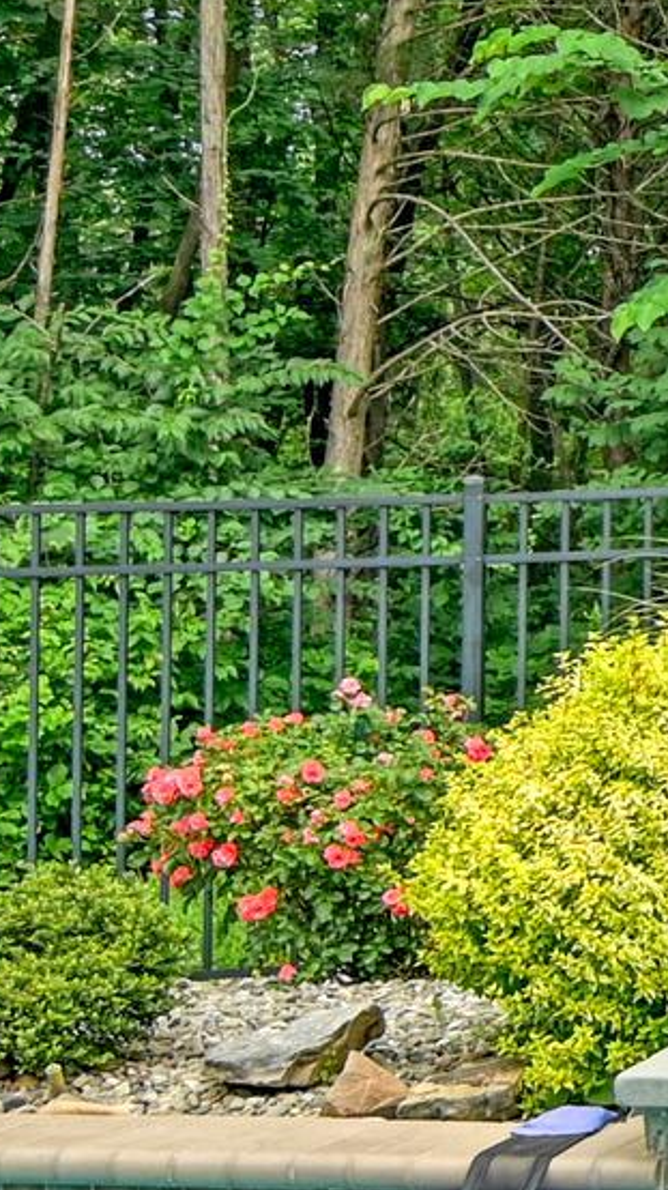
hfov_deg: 10.2
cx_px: 1892
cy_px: 429
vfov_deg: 22.9
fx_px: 2933
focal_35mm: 93
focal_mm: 16
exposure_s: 1/320
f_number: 8
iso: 320
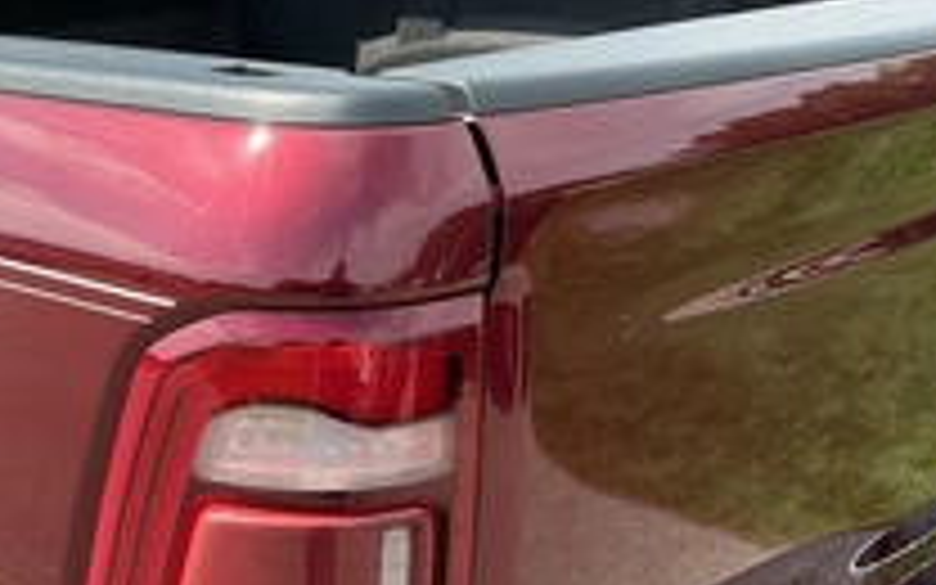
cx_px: 176
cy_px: 630
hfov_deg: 34.5
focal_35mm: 57
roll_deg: +2.8
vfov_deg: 21.7
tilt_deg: -26.7
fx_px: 1454
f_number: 1.8
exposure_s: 1/620
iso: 25
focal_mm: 3
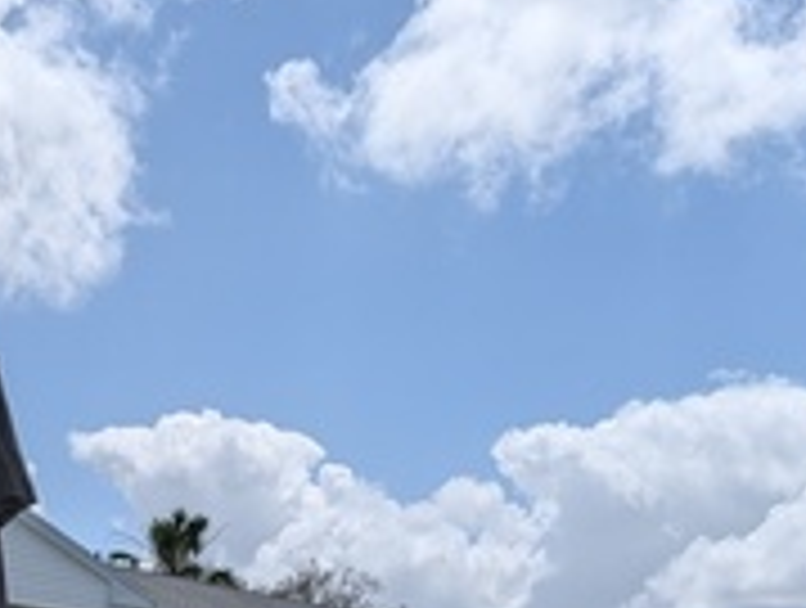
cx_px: 423
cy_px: 1072
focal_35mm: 89
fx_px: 2076
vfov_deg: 14.7
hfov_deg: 22.0
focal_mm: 6.9
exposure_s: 1/2481
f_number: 1.68
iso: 21
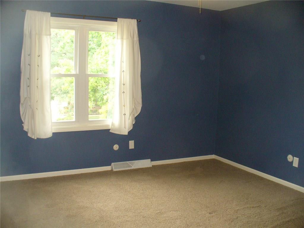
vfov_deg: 38.7
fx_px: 325
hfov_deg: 50.1
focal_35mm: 37
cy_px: 114
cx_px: 152
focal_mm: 6.1
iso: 300
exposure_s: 1/60
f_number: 2.8
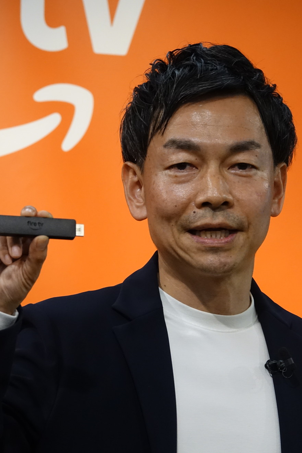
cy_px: 226
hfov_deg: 4.4
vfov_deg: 6.6
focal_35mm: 311
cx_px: 202
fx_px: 3912
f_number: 4
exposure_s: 1/250
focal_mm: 75.77
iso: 1250
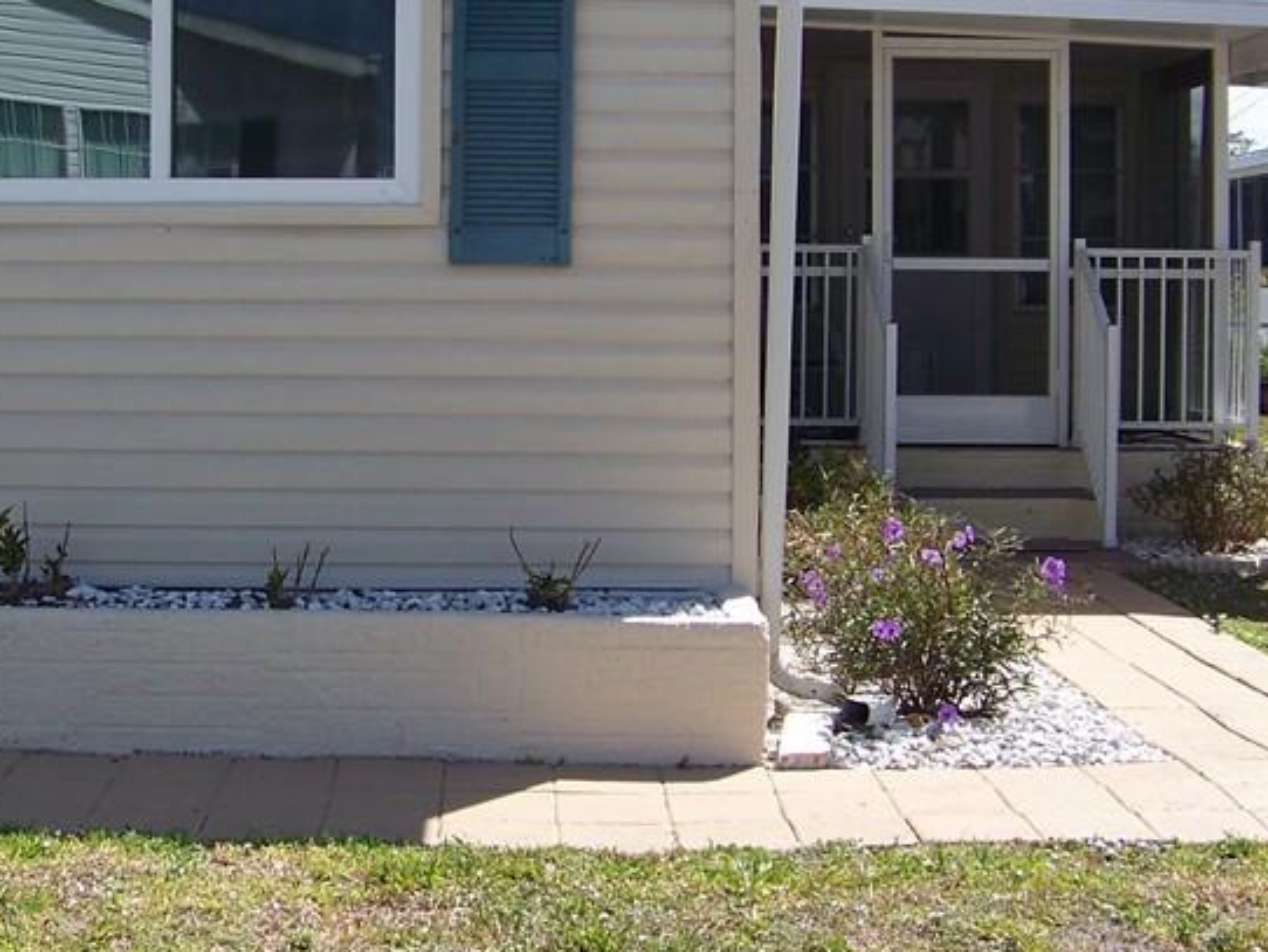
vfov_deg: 21.5
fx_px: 2492
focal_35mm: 68
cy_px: 295
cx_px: 489
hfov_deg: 28.5
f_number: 2.8
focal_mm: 5.85
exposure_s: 1/800
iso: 64
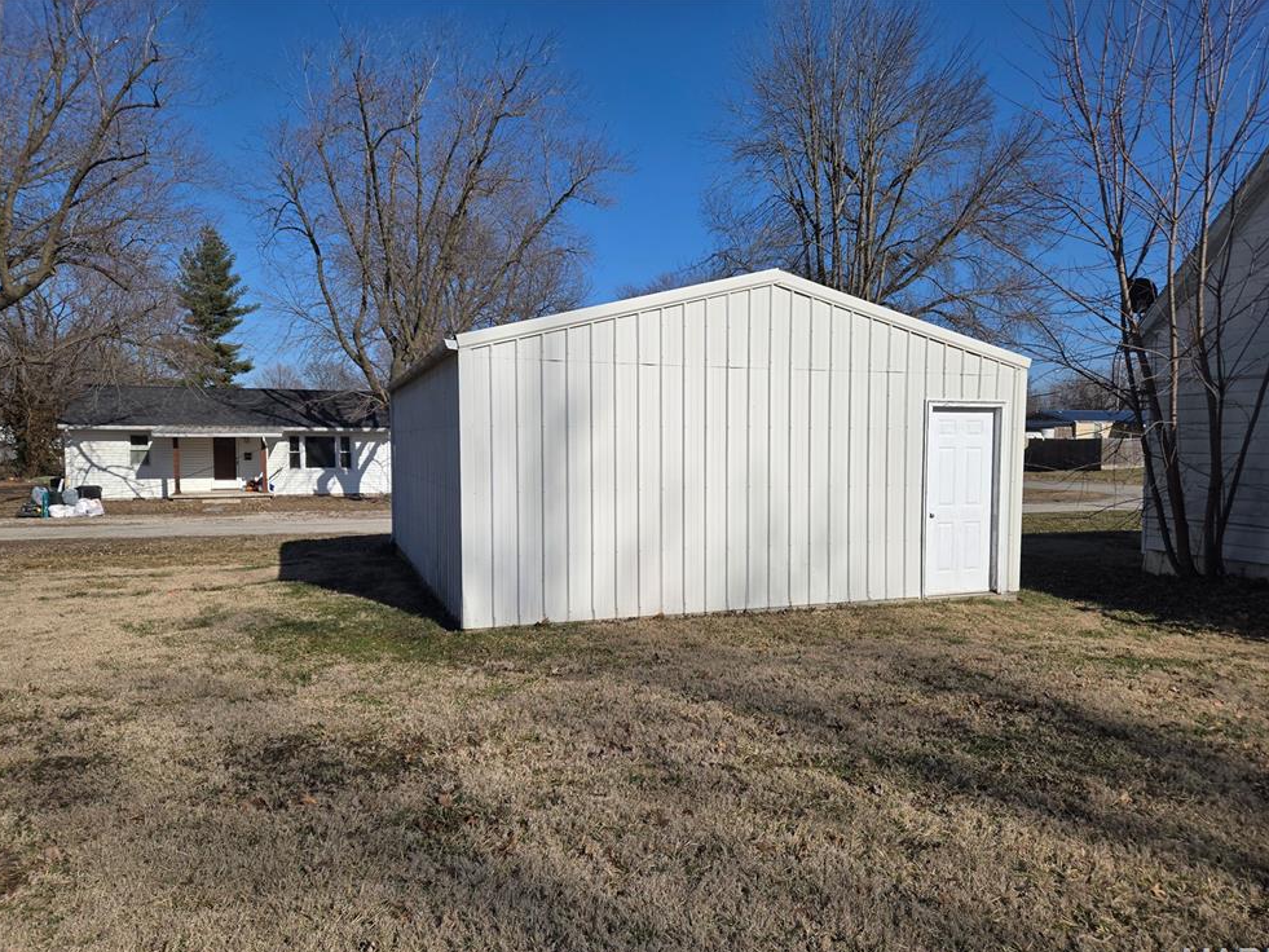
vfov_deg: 56.8
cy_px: 493
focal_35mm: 24
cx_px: 649
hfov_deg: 71.6
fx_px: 880
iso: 25
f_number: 1.8
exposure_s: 1/3291
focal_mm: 5.4
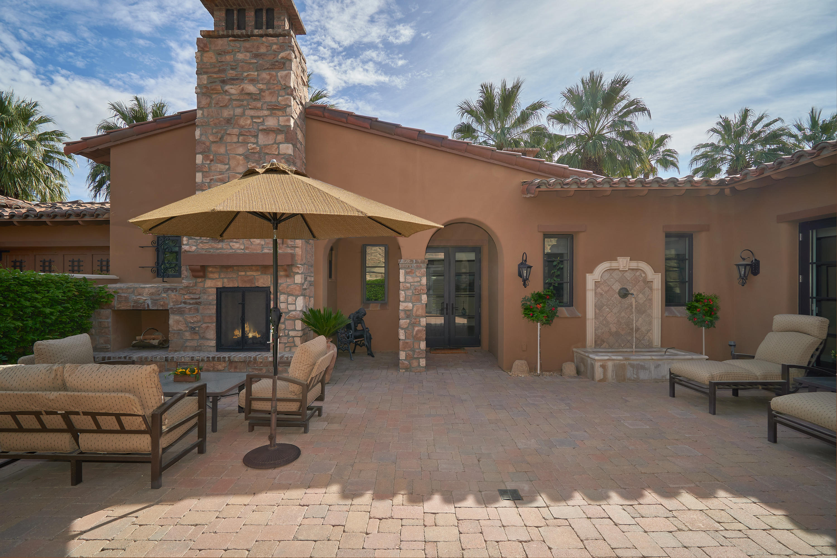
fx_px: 349
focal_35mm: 15
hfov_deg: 100.4
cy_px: 279
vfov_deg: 77.3
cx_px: 418
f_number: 8
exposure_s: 1/160
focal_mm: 10
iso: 125
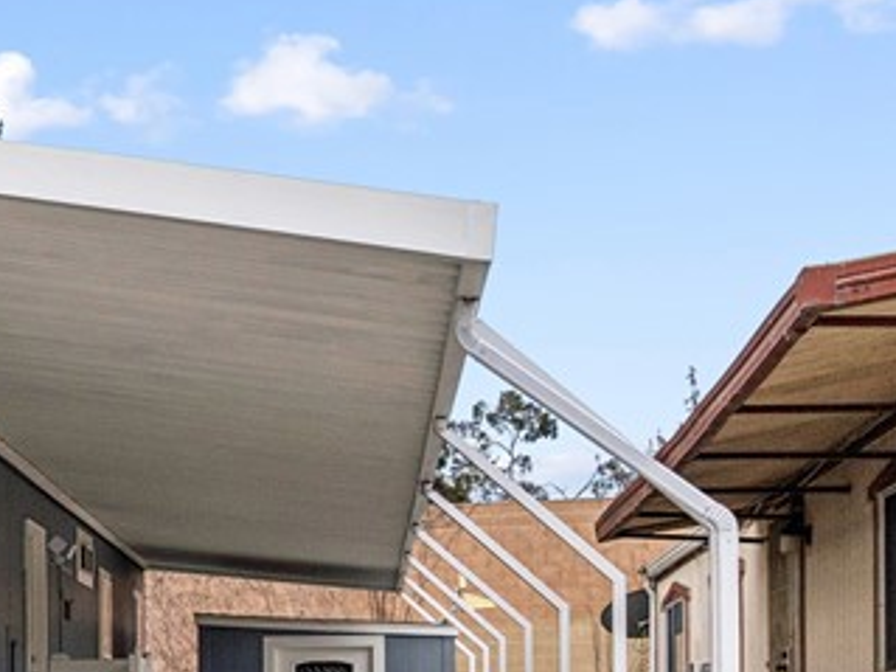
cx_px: -486
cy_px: 723
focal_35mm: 77
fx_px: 1992
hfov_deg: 21.0
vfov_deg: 18.5
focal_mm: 12.3
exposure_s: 1/80
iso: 130
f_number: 2.8
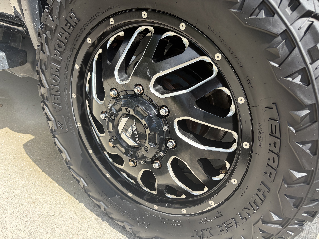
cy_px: 120
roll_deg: -4.9
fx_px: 240
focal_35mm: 26
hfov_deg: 67.3
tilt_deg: -24.5
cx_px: 160
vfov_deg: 53.1
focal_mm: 5.96
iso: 64
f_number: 1.6
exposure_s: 1/959
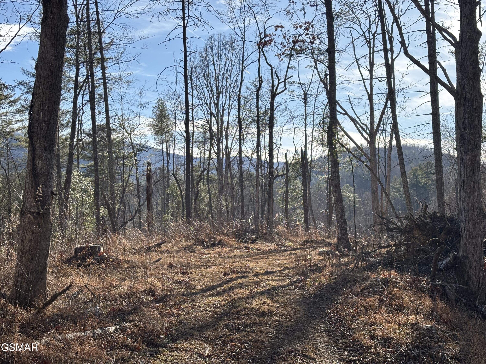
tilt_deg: +2.5
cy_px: 182
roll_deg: +1.8
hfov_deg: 36.8
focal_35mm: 52
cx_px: 243
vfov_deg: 28.0
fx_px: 730
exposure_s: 1/2571
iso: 32
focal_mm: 5.96
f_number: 1.6
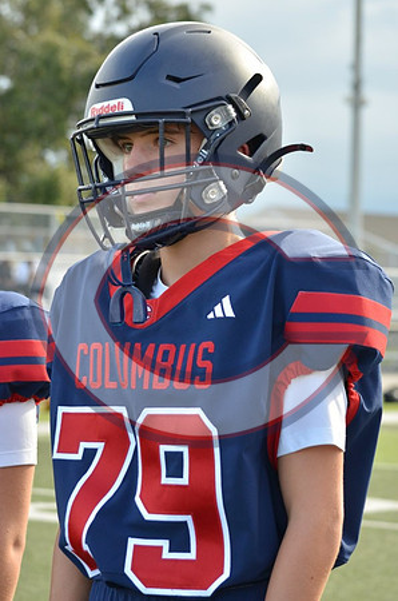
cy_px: 300
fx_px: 1799
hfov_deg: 12.6
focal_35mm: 108
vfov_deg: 19.0
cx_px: 199
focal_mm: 72
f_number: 6.3
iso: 500
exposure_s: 1/640
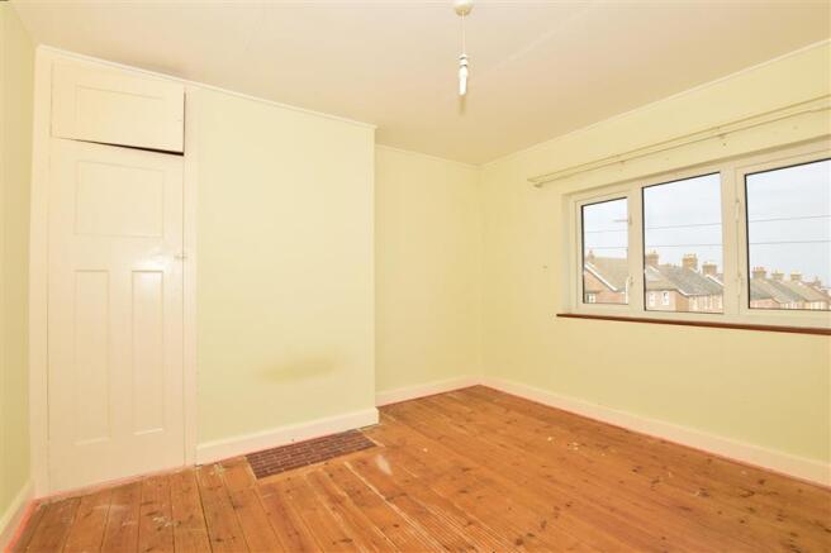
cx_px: 416
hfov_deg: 100.4
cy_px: 276
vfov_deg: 77.3
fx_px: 346
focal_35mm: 15
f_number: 10
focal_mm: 10
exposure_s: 1/200
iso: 200
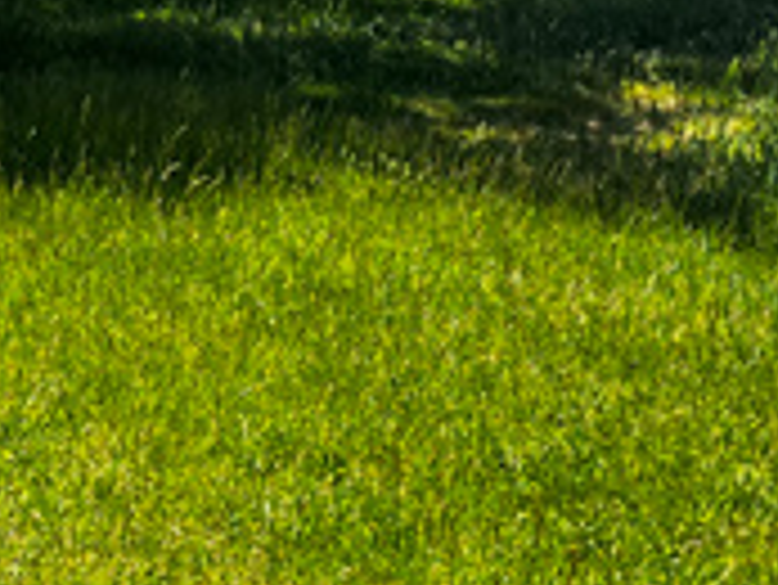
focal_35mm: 96
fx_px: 2159
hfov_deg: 19.4
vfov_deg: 15.3
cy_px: 86
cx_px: -112
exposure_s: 1/1209
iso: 50
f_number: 1.5
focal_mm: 5.7
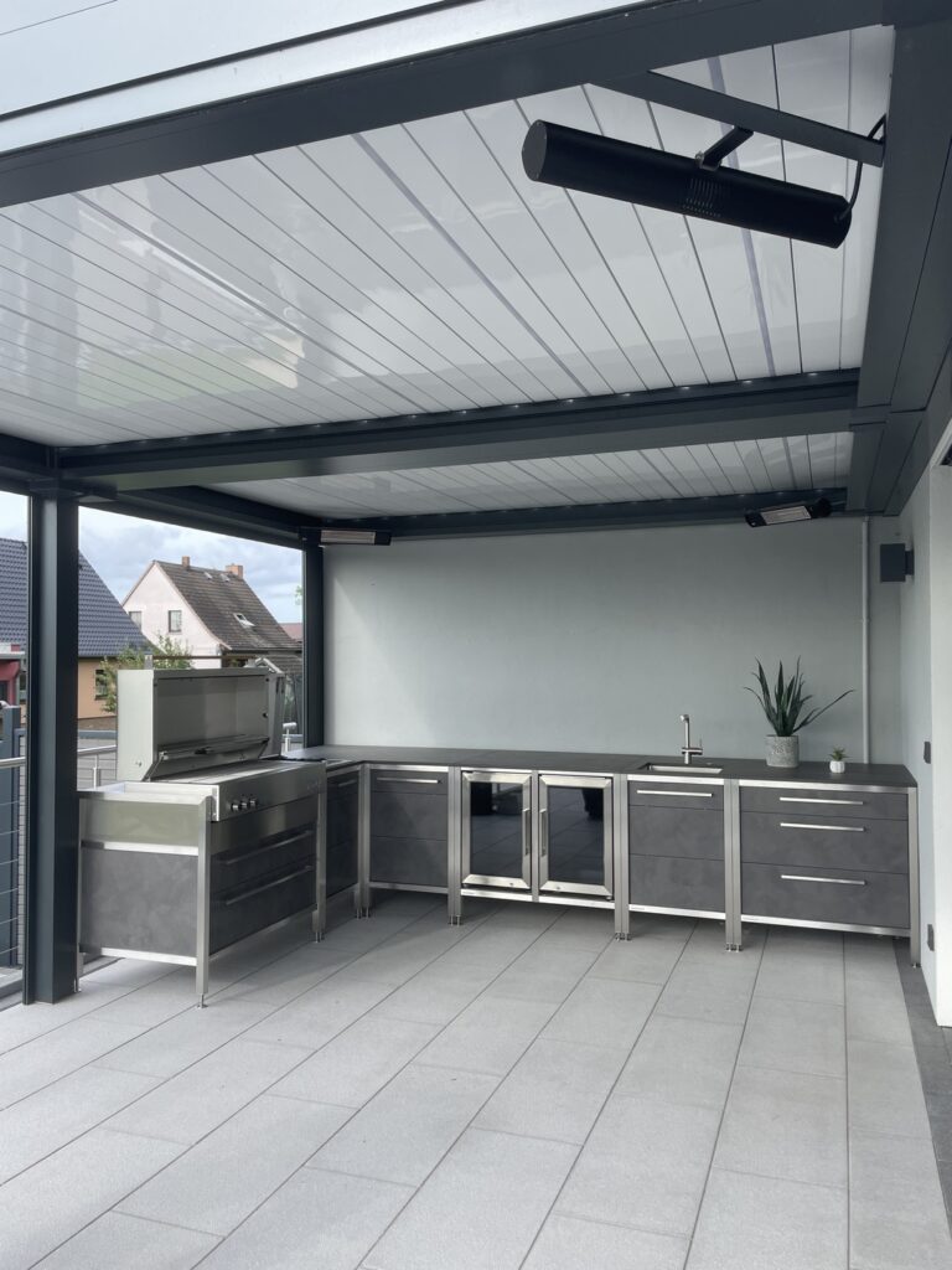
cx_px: 476
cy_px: 635
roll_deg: +0.1
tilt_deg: +1.3
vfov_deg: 67.3
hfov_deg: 53.1
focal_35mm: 26
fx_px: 953
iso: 32
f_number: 1.6
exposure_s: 1/831
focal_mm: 4.2
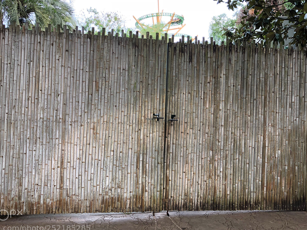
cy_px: 100
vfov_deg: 39.6
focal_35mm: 36
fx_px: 319
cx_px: 159
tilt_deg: +2.3
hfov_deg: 51.3
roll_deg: -1.6
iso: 64
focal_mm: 4
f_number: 1.8
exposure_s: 1/120
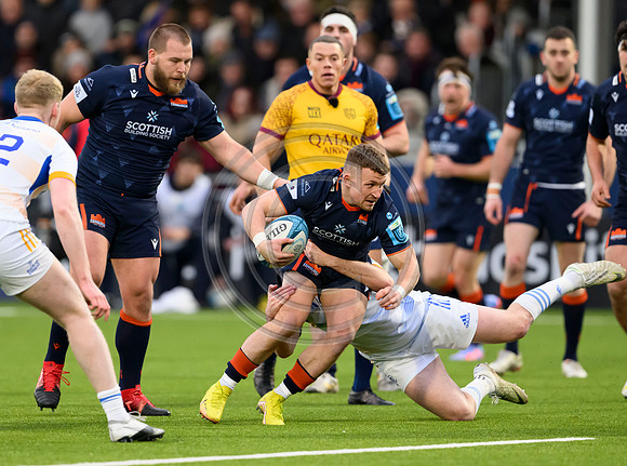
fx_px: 9671
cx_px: 318
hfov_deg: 3.7
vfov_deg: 2.8
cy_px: 253
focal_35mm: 536
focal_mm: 400
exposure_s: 1/1600
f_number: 3.5
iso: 4000
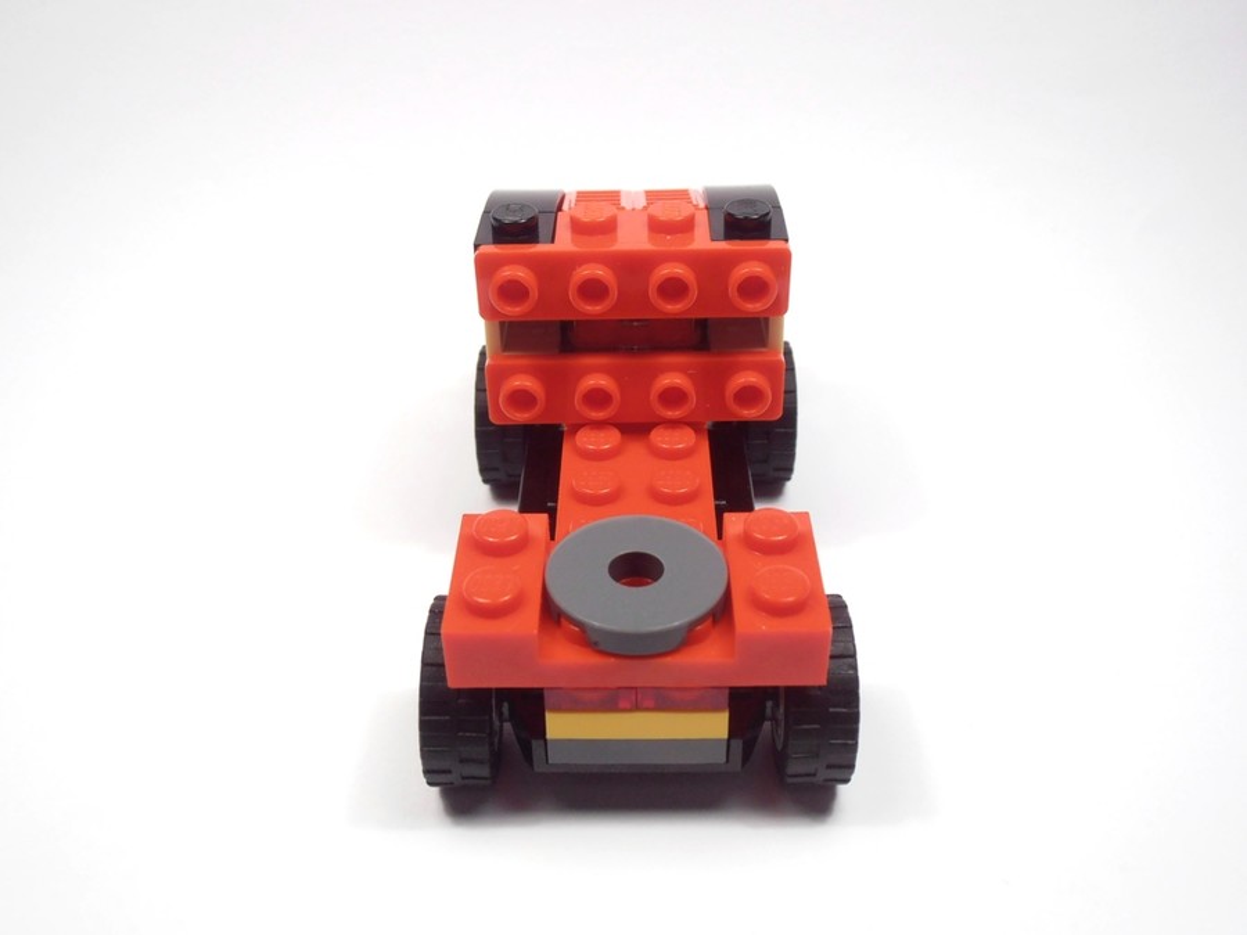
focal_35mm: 37
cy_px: 468
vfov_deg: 38.7
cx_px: 624
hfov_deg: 50.1
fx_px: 1333
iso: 80
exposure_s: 1/60
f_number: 3.9
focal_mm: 6.61
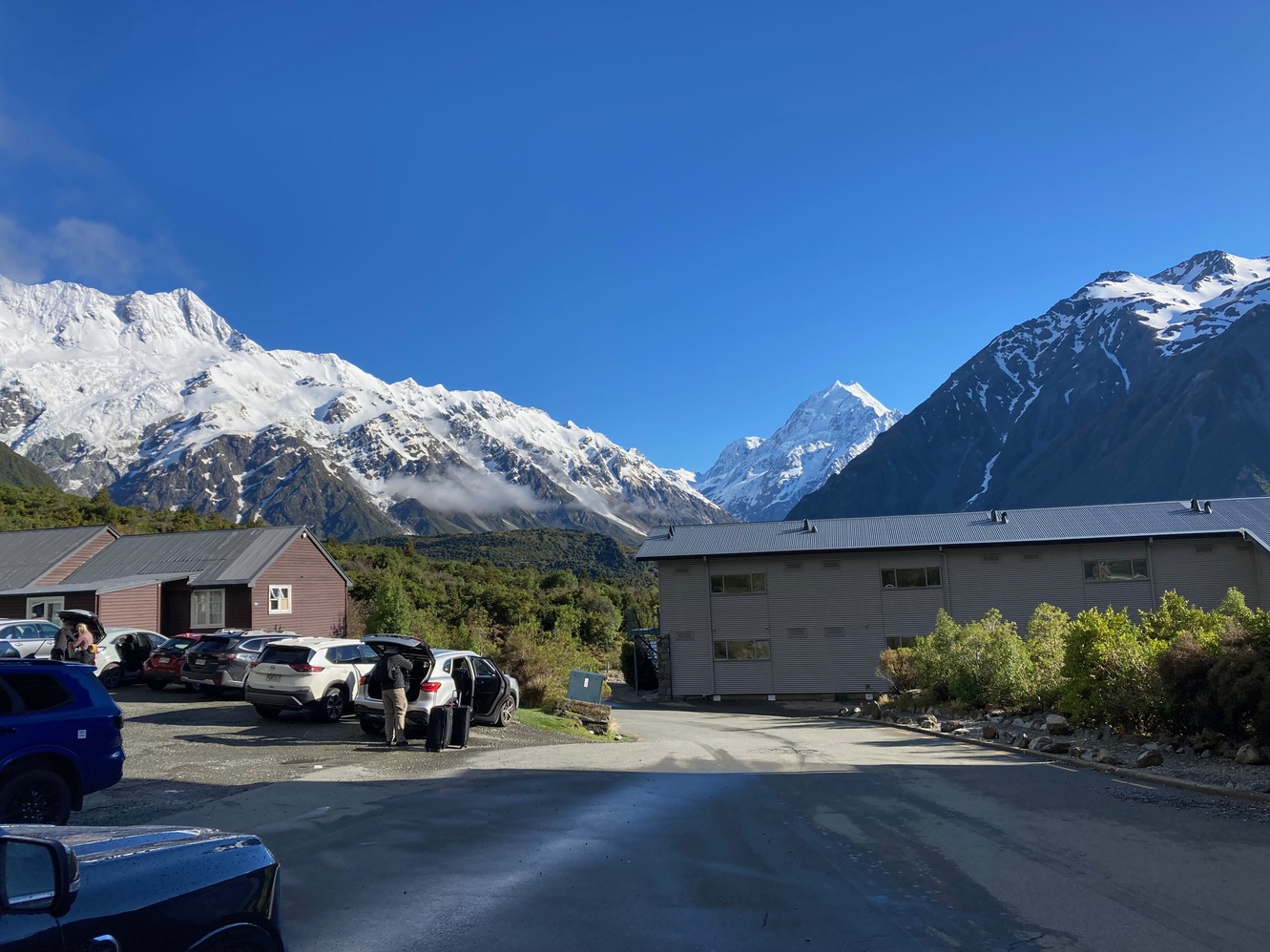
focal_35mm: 28
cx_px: 635
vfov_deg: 49.7
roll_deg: +2.4
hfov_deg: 63.4
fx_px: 1027
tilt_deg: +7.9
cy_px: 476
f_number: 1.8
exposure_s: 1/1600
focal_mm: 3.99
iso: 20
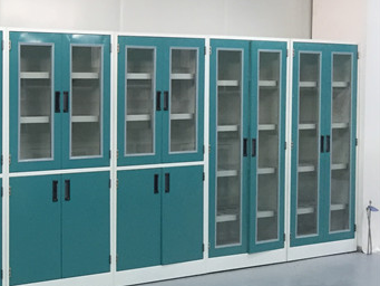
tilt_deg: -2.1
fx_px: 747
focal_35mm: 68
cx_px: -61
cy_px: 120
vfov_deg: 21.6
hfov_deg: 25.9
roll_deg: -1.2
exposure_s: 1/33
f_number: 2.2
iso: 125
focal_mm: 4.15
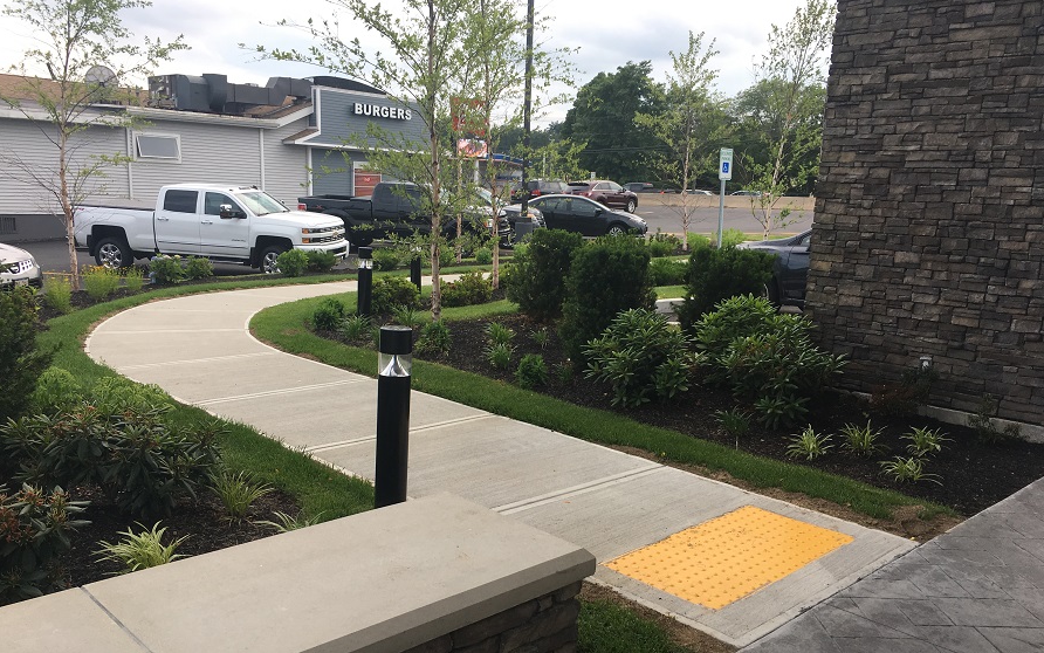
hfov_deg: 61.2
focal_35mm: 31
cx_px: 522
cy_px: 376
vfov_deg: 40.5
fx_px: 882
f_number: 2.2
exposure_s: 1/460
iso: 25
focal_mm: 4.15
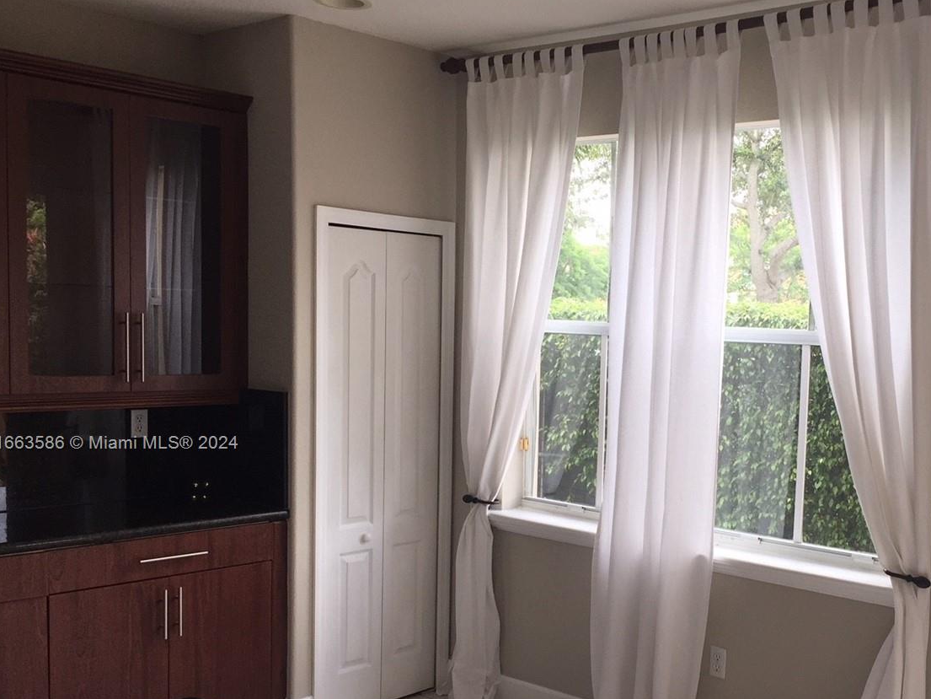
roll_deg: -1.8
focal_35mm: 42
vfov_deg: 34.1
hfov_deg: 44.0
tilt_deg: -5.0
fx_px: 1130
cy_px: 444
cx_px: 643
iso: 32
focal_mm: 4.15
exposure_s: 1/120
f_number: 2.2
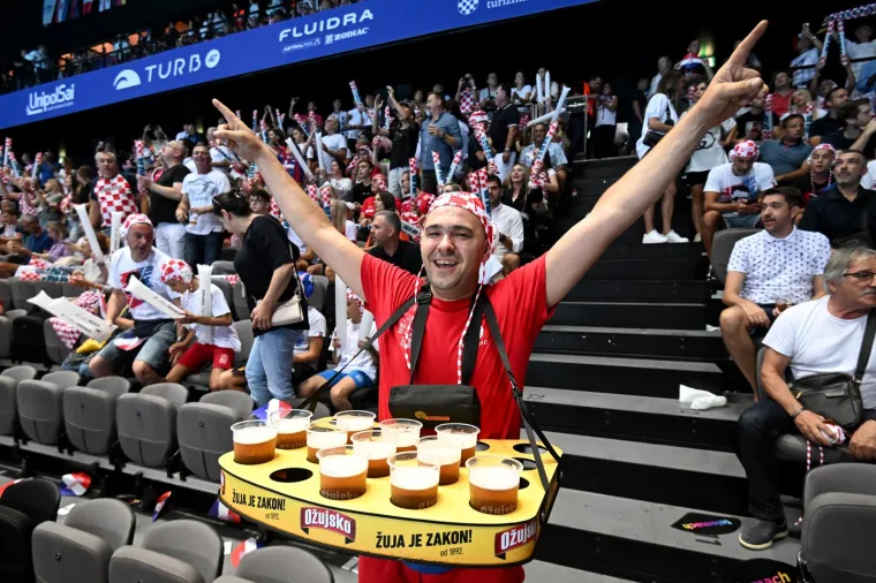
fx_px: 413
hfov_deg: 93.3
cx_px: 438
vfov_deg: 70.4
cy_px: 292
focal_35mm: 17
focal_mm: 17
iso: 5000
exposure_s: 1/400
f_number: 4
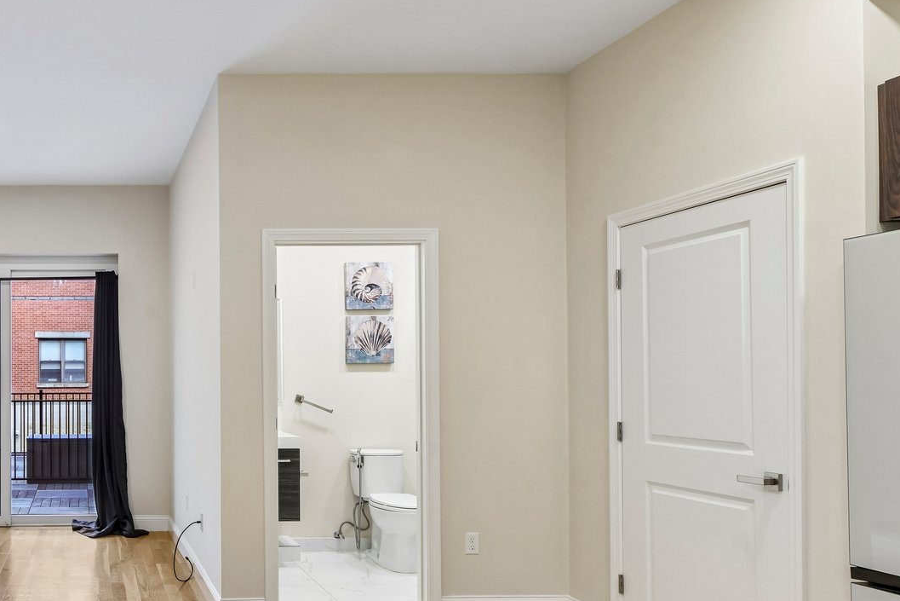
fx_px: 775
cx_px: 94
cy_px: 366
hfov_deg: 53.0
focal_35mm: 31
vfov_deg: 42.1
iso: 250
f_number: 9
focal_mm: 16
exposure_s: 1/10
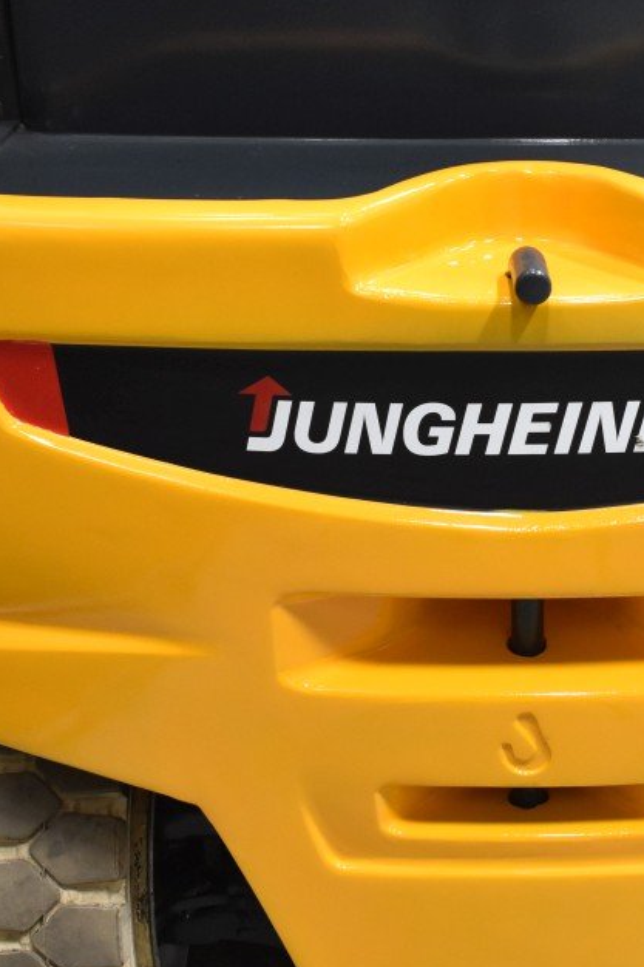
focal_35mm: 69
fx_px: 1852
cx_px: 525
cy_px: 578
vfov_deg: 29.2
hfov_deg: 19.5
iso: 1600
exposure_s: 1/50
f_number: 5
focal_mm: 24
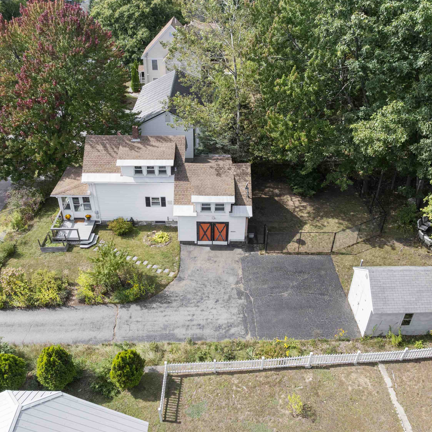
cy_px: 219
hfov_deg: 55.6
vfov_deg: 55.6
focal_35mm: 29
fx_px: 409
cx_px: 206
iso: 200
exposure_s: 1/1600
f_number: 2.8
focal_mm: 12.29
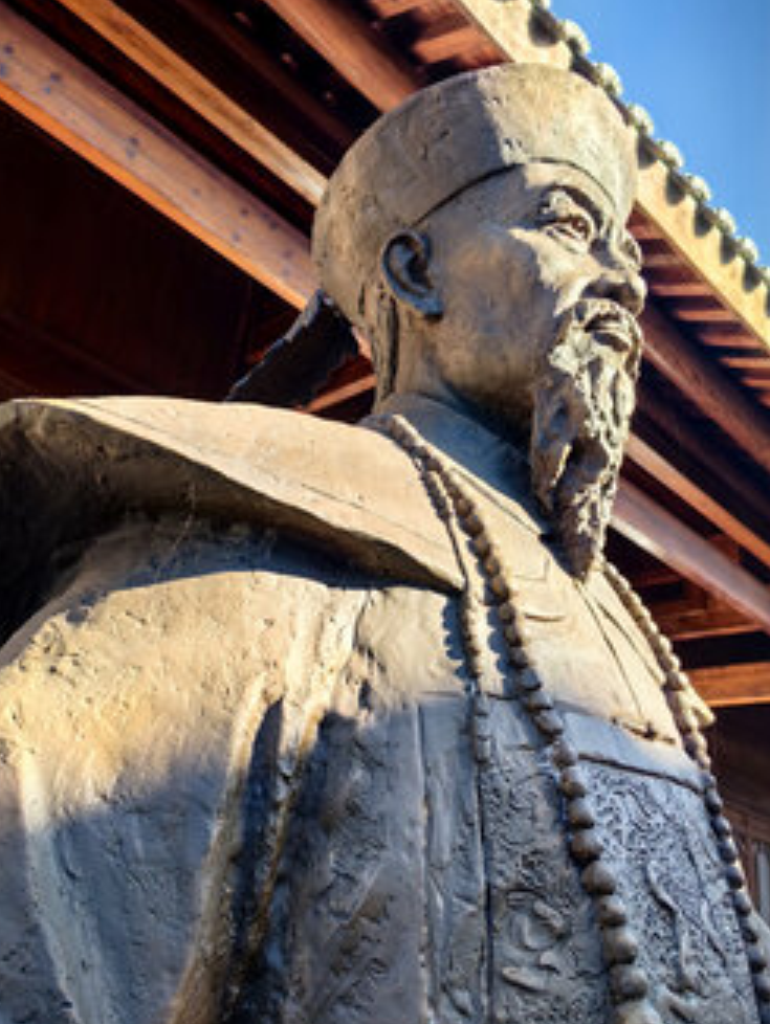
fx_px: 948
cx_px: 349
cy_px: 528
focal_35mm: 32
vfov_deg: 56.8
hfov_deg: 44.2
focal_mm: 5.75
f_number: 2
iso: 50
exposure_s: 1/577
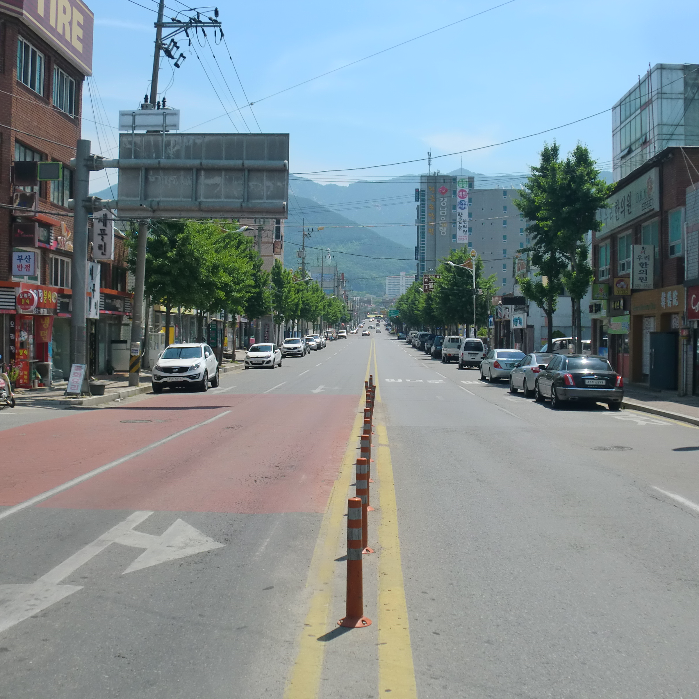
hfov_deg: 40.0
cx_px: 393
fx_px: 960
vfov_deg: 40.0
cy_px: 351
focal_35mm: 42
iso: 64
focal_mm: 6.3
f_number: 7.8
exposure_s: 1/250
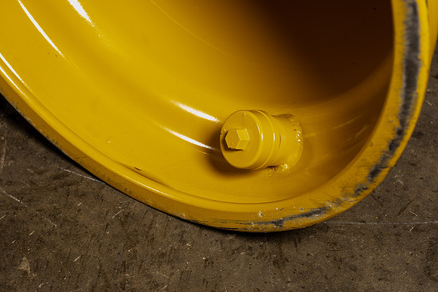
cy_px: 146
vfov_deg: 13.2
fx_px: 1266
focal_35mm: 104
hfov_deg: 19.6
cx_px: 219
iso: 800
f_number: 5.6
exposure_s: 1/125
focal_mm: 104
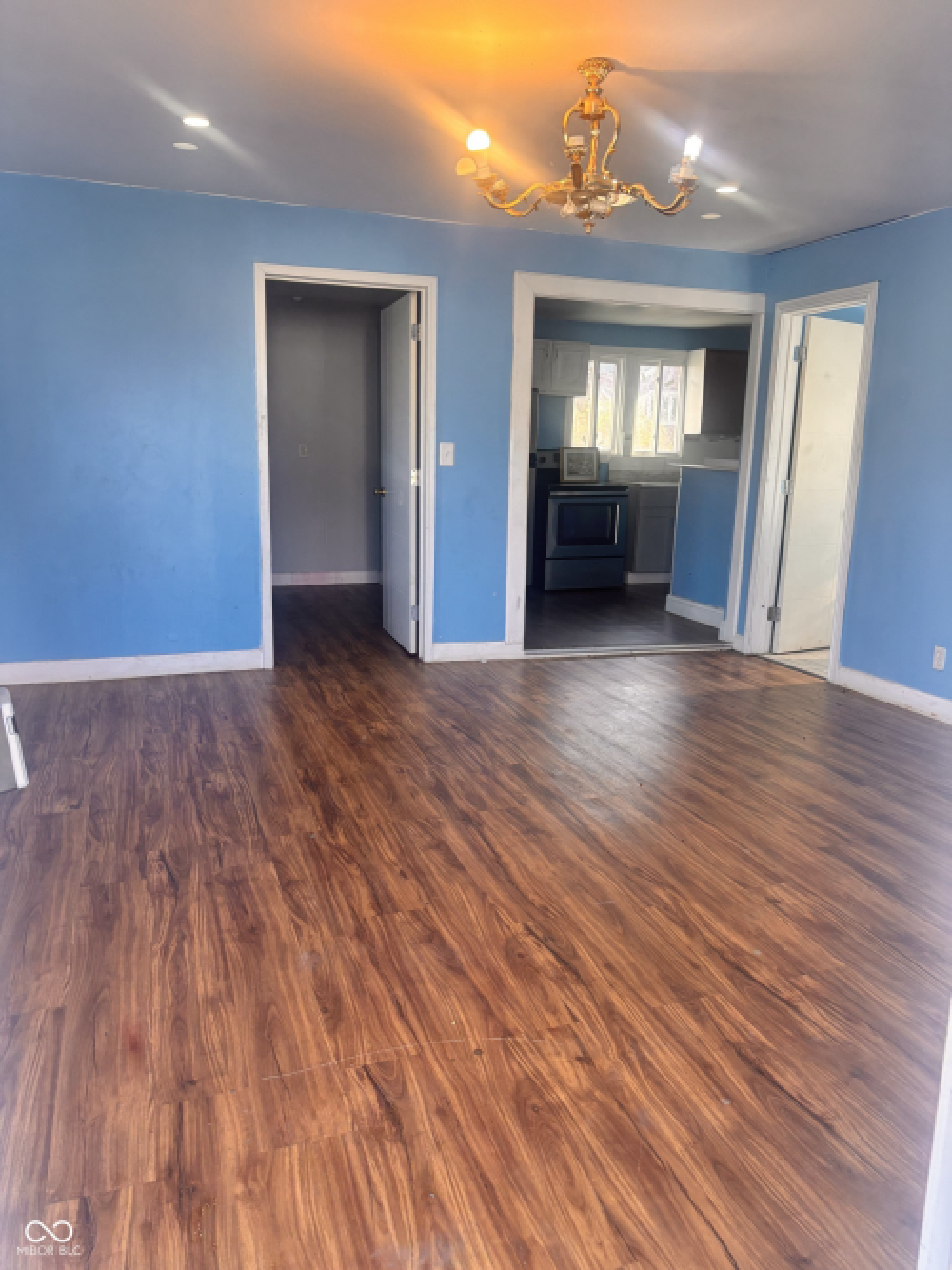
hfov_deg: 53.0
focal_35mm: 26
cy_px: 635
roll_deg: -2.4
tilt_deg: -13.5
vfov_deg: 67.3
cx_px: 476
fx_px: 954
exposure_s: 1/120
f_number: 1.6
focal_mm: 5.96
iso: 100
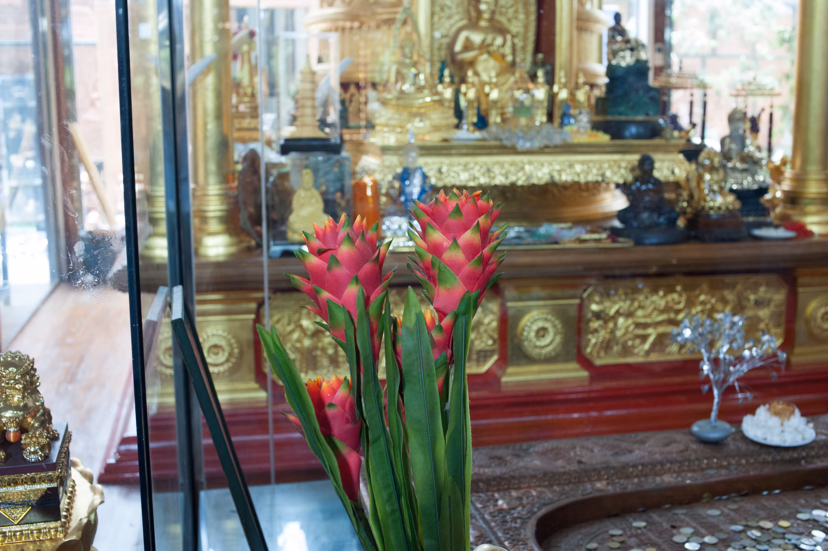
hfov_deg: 48.5
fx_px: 919
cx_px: 414
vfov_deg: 33.4
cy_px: 276
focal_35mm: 40
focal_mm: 40
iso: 2000
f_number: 5.6
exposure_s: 1/160
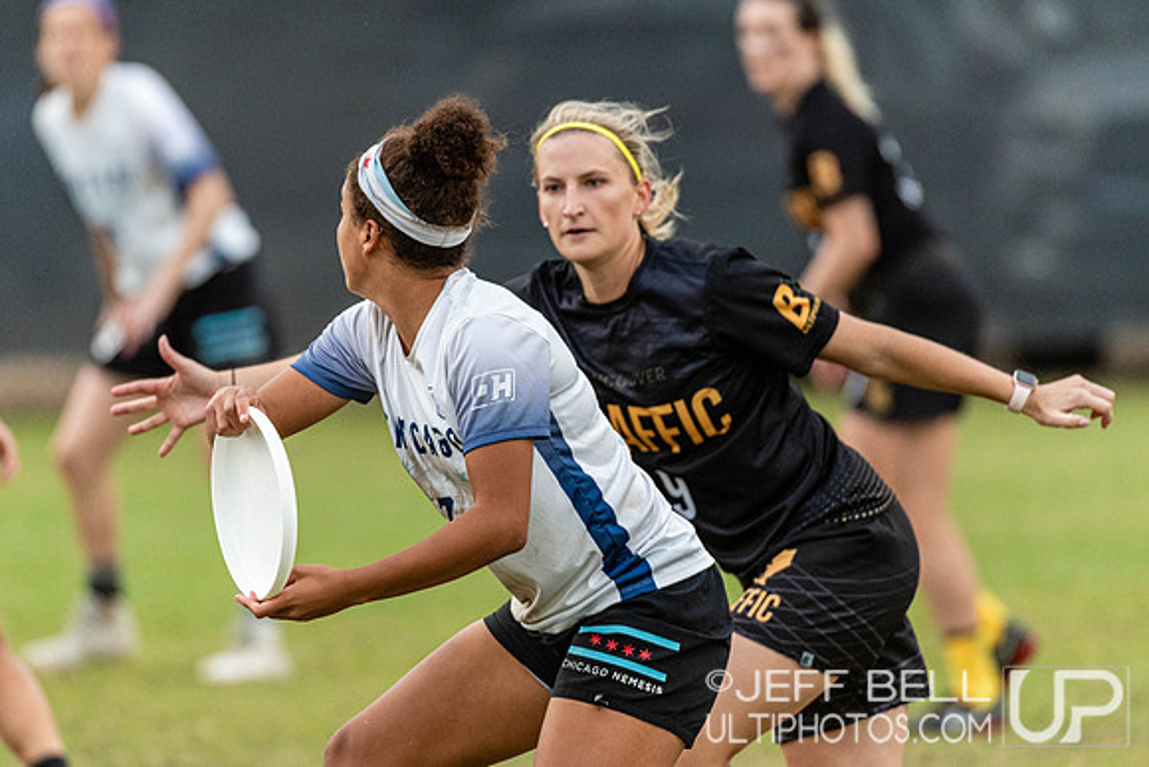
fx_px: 19154
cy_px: 384
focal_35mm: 600
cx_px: 574
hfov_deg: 3.4
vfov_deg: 2.3
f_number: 4
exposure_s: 1/1000
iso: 1250
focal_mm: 400
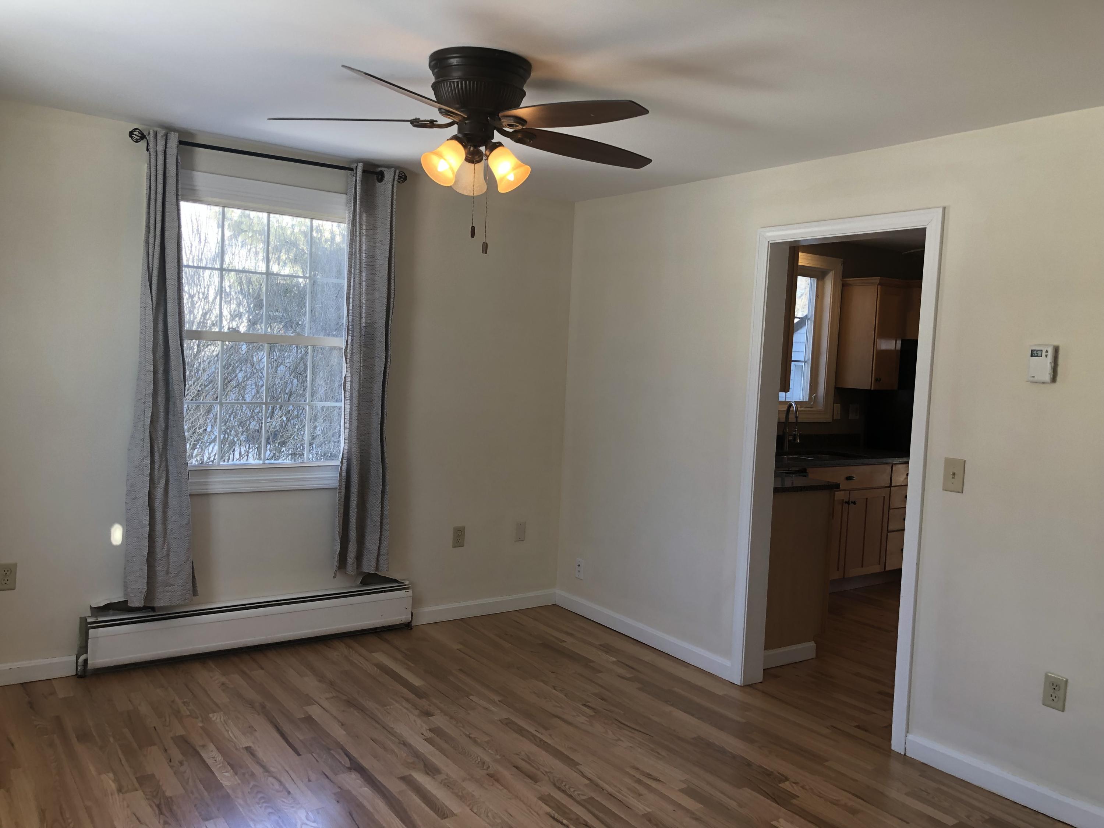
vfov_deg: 49.7
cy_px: 414
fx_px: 893
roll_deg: -2.3
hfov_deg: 63.4
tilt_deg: -3.4
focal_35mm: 28
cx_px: 552
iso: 50
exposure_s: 1/120
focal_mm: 3.99
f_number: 1.8
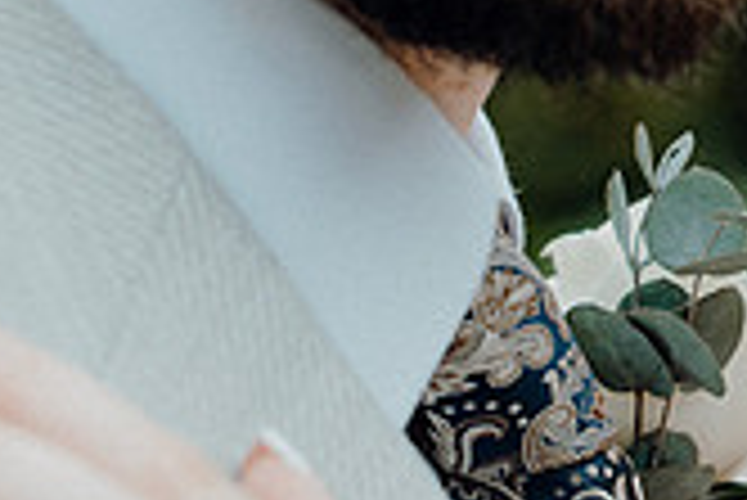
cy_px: -196
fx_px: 5441
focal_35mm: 262
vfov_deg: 5.2
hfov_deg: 7.7
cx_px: 1017
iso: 125
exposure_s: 1/250
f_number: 3.5
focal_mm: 50
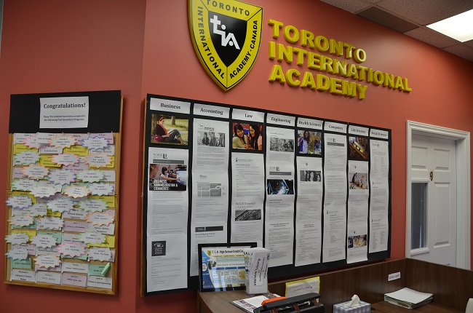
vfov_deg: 47.7
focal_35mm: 27
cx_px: 236
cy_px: 156
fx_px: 354
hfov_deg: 67.5
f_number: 4.5
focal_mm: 18
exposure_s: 1/80
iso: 400
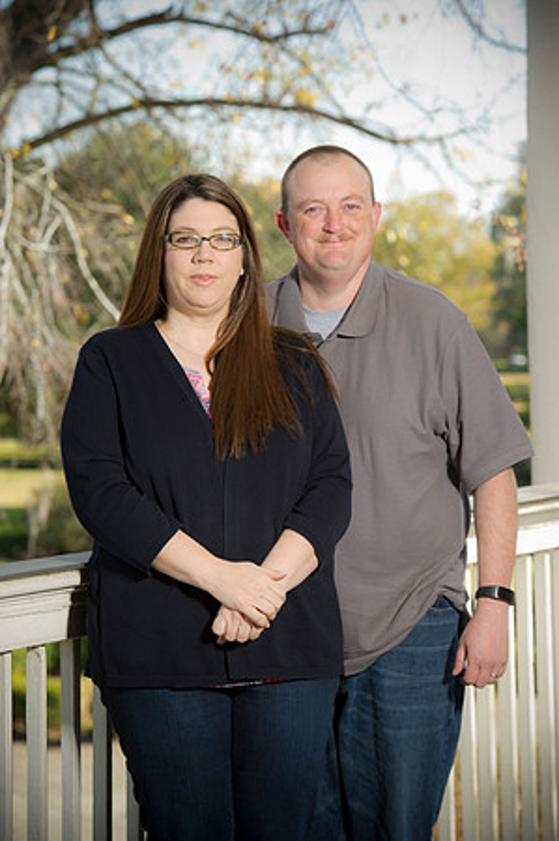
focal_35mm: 125
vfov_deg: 16.4
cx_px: 280
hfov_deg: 10.9
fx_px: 2918
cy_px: 420
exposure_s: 1/125
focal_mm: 125
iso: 160
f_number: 6.3
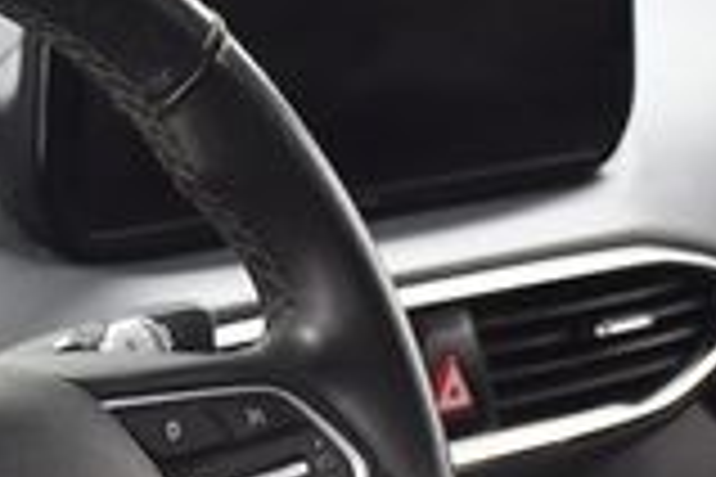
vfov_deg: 7.5
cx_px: -54
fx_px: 3600
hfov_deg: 11.2
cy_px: 632
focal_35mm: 181
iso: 1250
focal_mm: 30
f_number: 4
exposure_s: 1/160
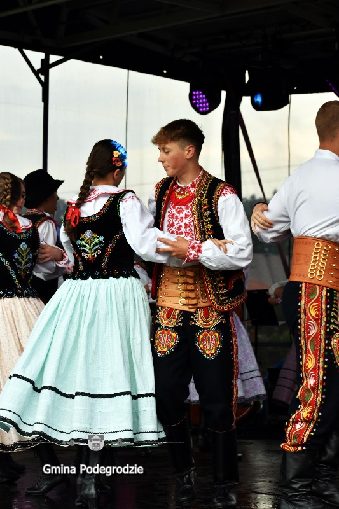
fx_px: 1484
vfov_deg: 19.5
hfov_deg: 13.0
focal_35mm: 105
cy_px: 254
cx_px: 170
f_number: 7.1
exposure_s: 1/200
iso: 400
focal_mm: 70
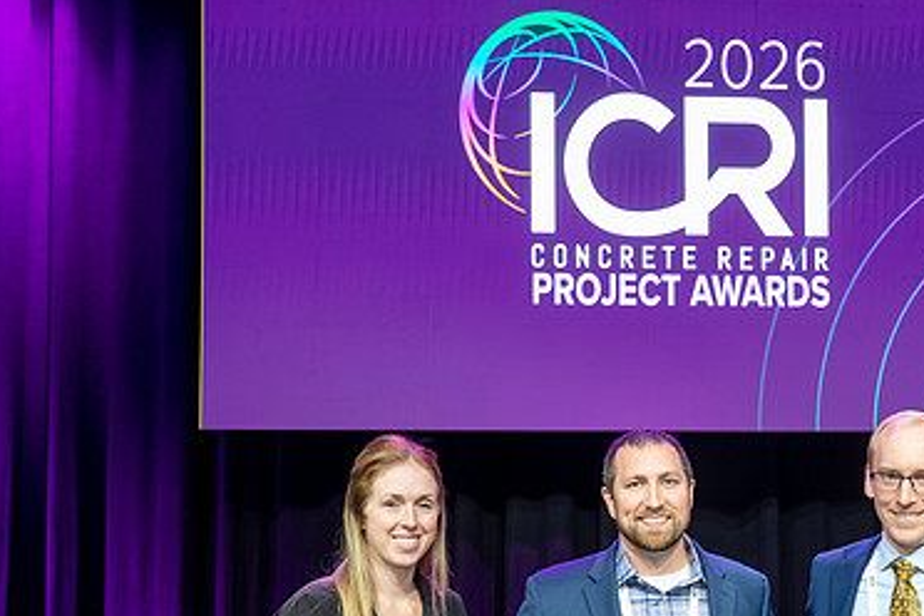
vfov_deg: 25.2
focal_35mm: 53
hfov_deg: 36.5
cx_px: 705
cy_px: 468
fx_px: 1360
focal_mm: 34
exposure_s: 1/125
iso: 3200
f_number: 5.6
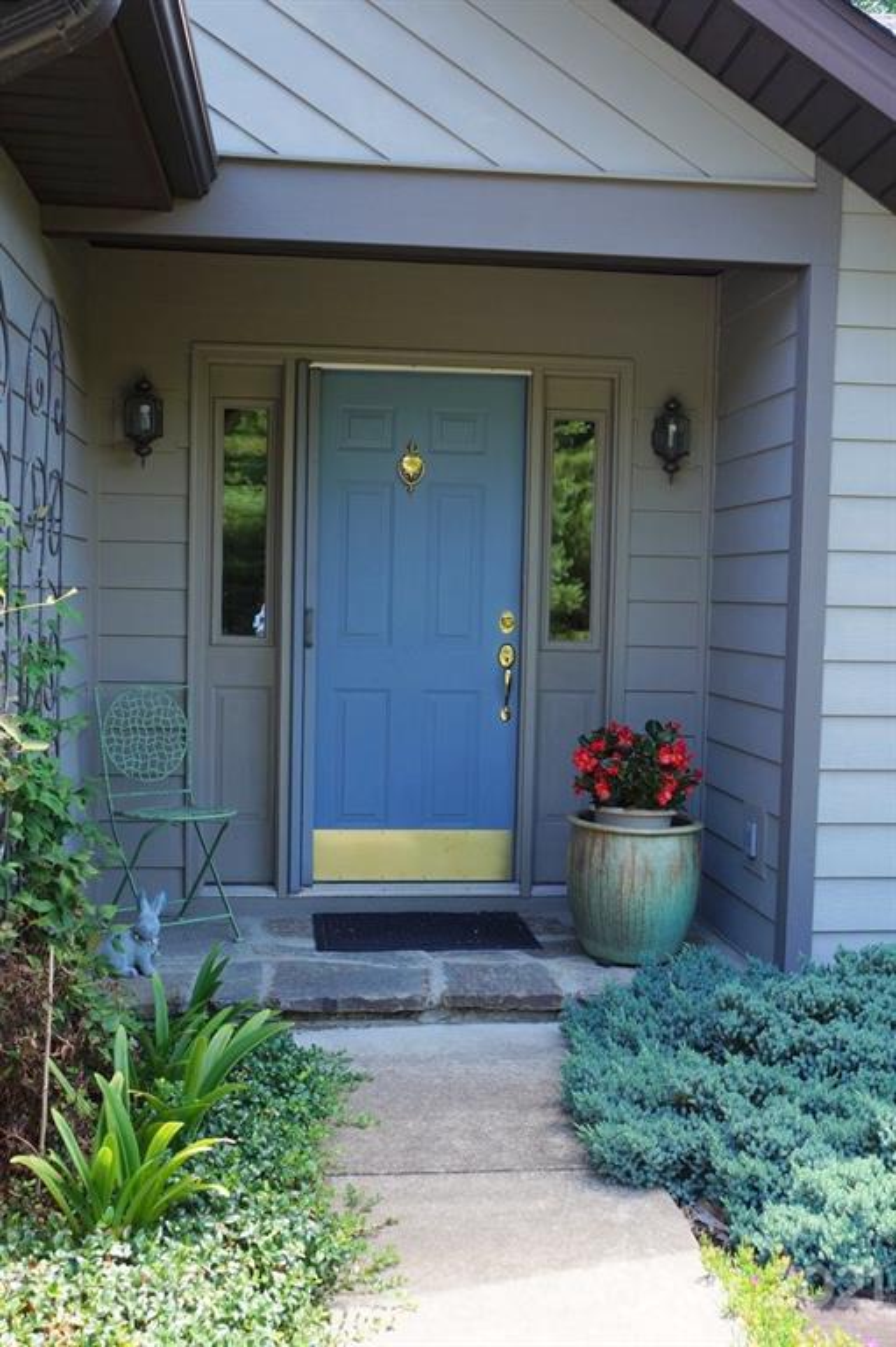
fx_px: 1290
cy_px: 674
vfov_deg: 55.1
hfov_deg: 38.3
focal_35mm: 34
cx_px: 448
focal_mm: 23
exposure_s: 1/60
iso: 100
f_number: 5
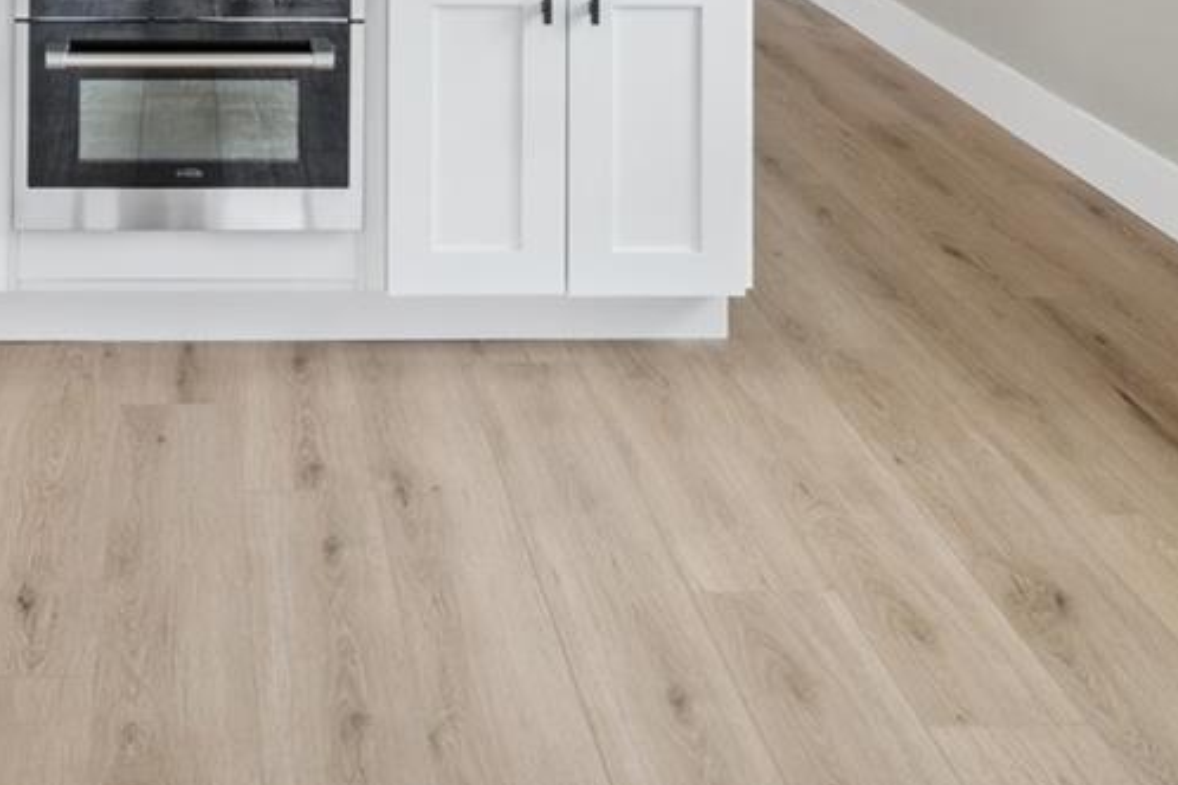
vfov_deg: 23.4
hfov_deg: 41.5
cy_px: -416
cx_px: 215
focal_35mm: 45
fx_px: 1472
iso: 400
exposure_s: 1/40
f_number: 8
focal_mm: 14
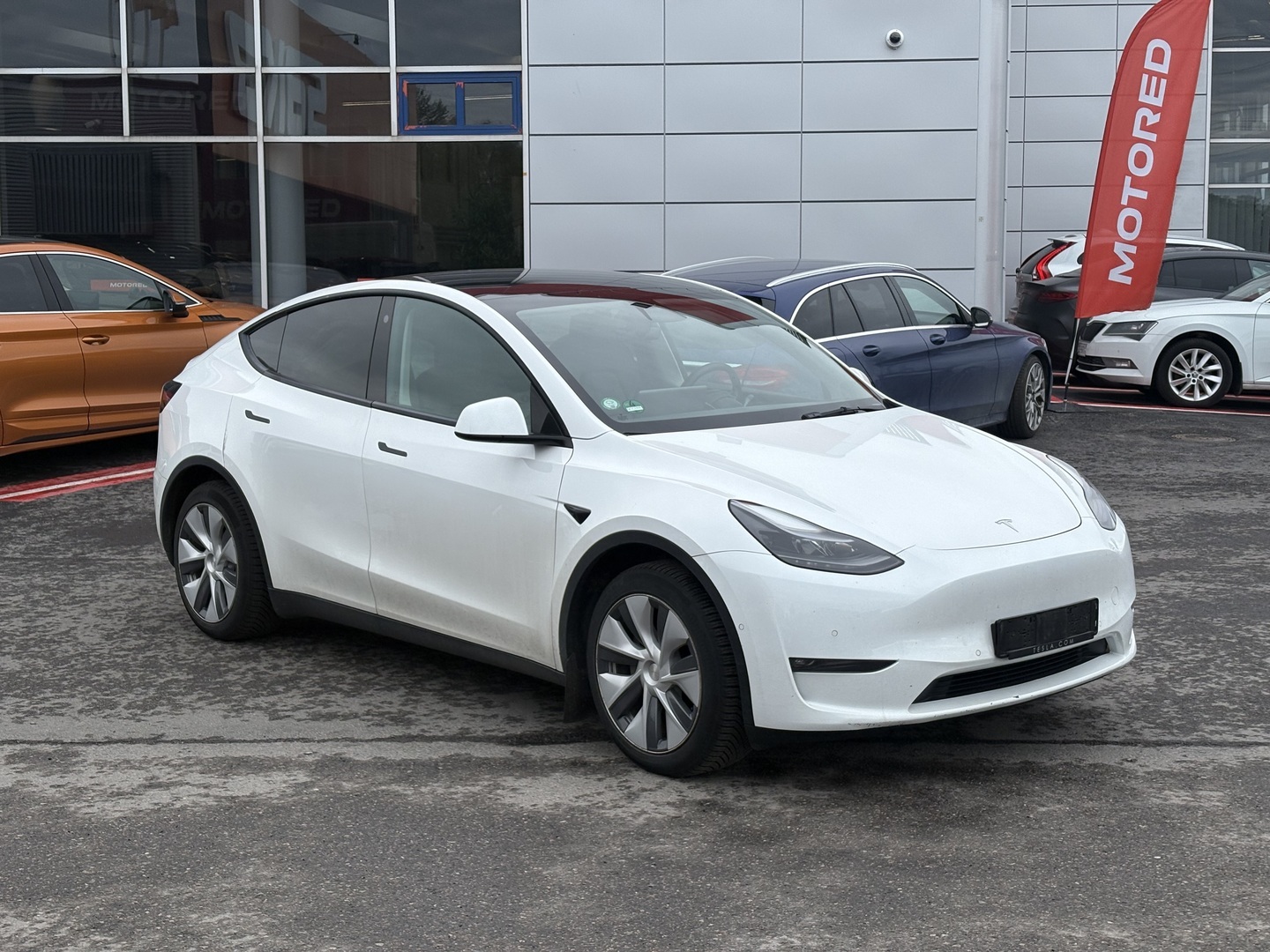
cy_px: 476
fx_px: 1908
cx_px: 635
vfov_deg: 28.0
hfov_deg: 36.8
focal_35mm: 52
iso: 32
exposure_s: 1/2545
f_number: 1.6
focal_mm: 5.96
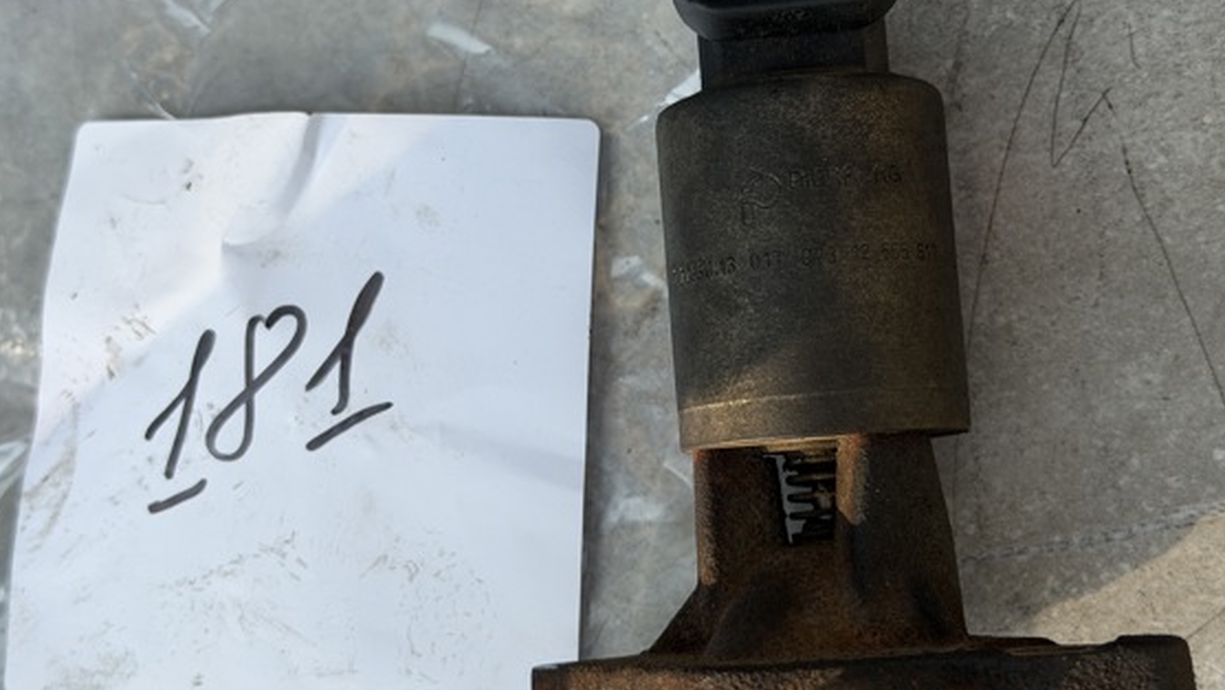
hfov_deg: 34.9
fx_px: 1950
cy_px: 322
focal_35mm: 60
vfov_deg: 20.1
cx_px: 622
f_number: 1.78
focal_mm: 6.76
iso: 64
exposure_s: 1/437
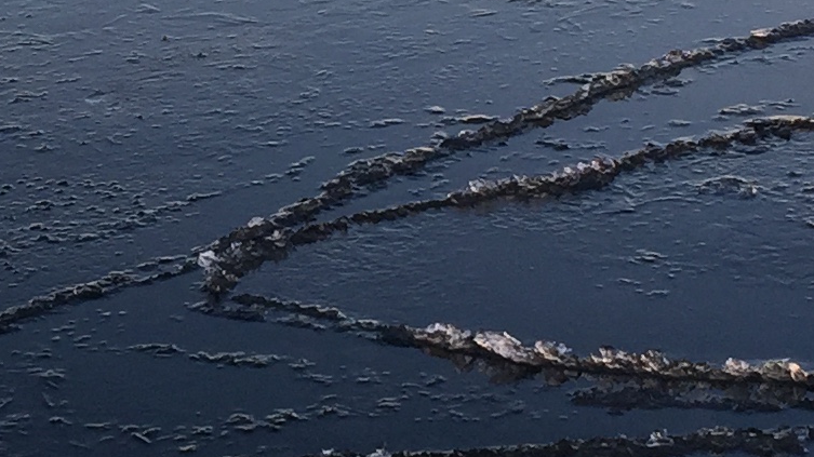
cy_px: 90
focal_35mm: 137
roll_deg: +6.4
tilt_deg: -15.6
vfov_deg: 8.8
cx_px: 51
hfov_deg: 15.5
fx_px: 2956
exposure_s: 1/158
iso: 32
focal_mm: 4.15
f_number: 2.2
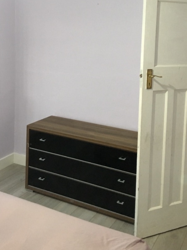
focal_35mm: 44
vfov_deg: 41.7
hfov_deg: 32.8
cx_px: 102
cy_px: 64
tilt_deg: -7.3
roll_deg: -3.1
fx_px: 317
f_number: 2.2
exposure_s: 1/33
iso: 250
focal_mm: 4.15
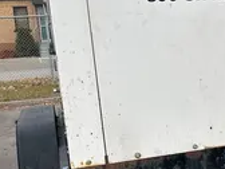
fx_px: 552
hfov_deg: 21.2
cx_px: 281
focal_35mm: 85
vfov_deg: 17.3
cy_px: 121
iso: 50
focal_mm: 5.7
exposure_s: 1/1009
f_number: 1.5
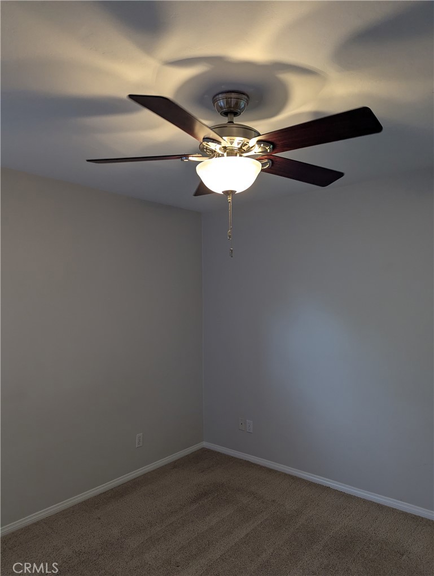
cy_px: 288
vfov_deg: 71.5
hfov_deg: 56.9
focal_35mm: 24
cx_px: 217
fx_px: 400
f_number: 1.85
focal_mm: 6.81
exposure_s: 1/120
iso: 164
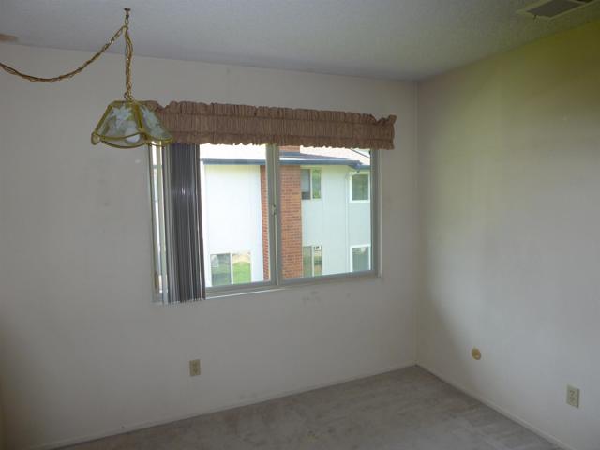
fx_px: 416
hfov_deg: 71.6
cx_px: 300
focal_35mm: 24
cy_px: 225
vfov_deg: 56.8
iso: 125
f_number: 3.3
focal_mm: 4.3
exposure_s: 1/60
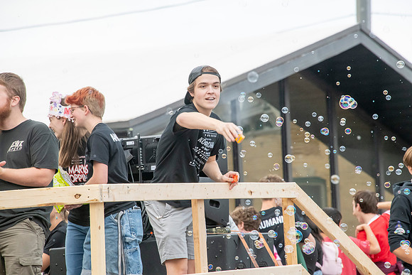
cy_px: 138
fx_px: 3434
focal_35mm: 300
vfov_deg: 4.6
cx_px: 206
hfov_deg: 6.9
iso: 3200
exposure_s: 1/320
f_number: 11
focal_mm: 300
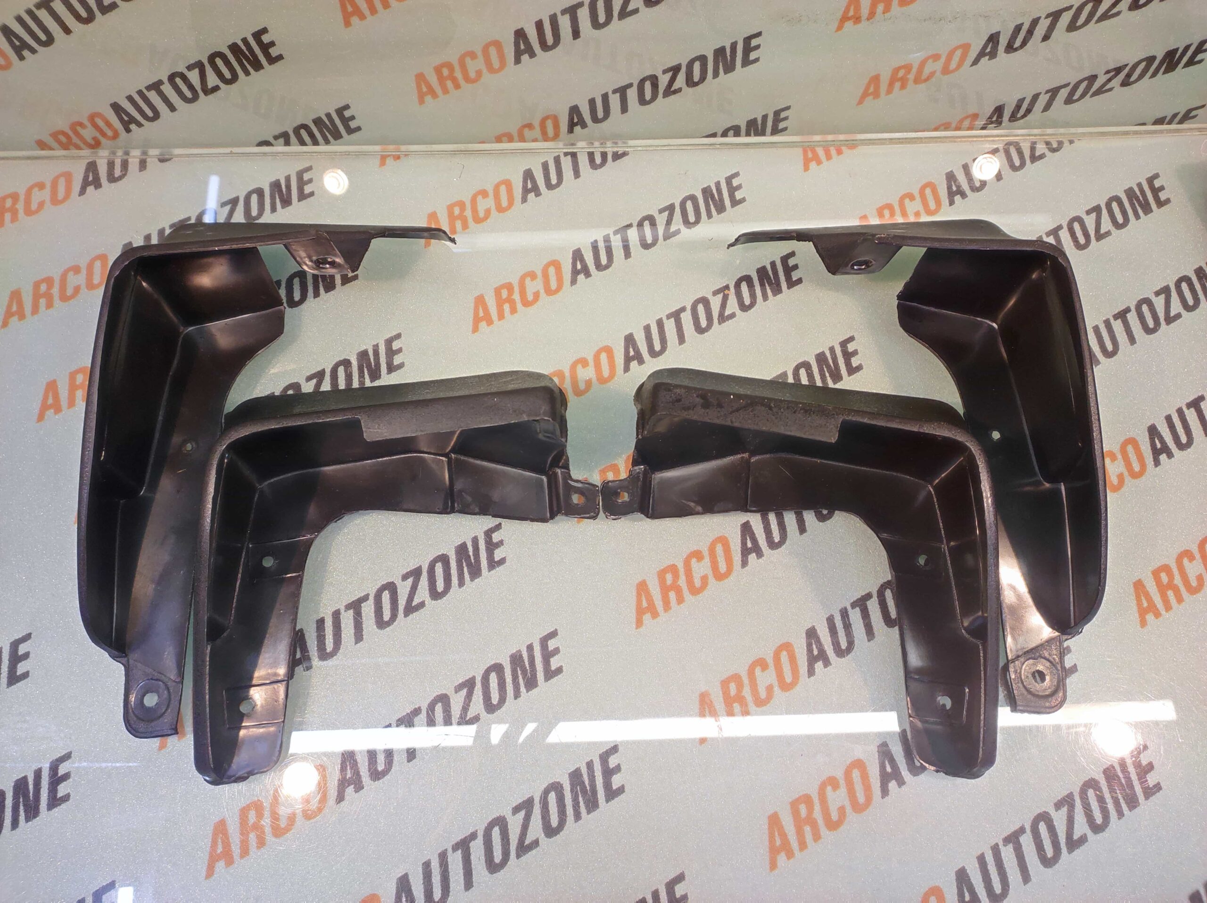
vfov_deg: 74.7
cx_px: 604
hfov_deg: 91.1
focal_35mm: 17
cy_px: 452
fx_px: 592
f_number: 1.79
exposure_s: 1/33
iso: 951
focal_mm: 4.74
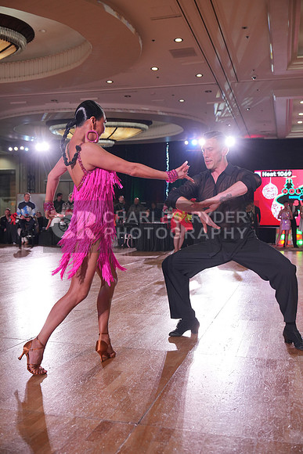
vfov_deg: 50.7
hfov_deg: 35.1
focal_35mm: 38
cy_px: 227
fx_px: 479
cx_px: 152
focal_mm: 38
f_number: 4
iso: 1600
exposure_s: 1/500
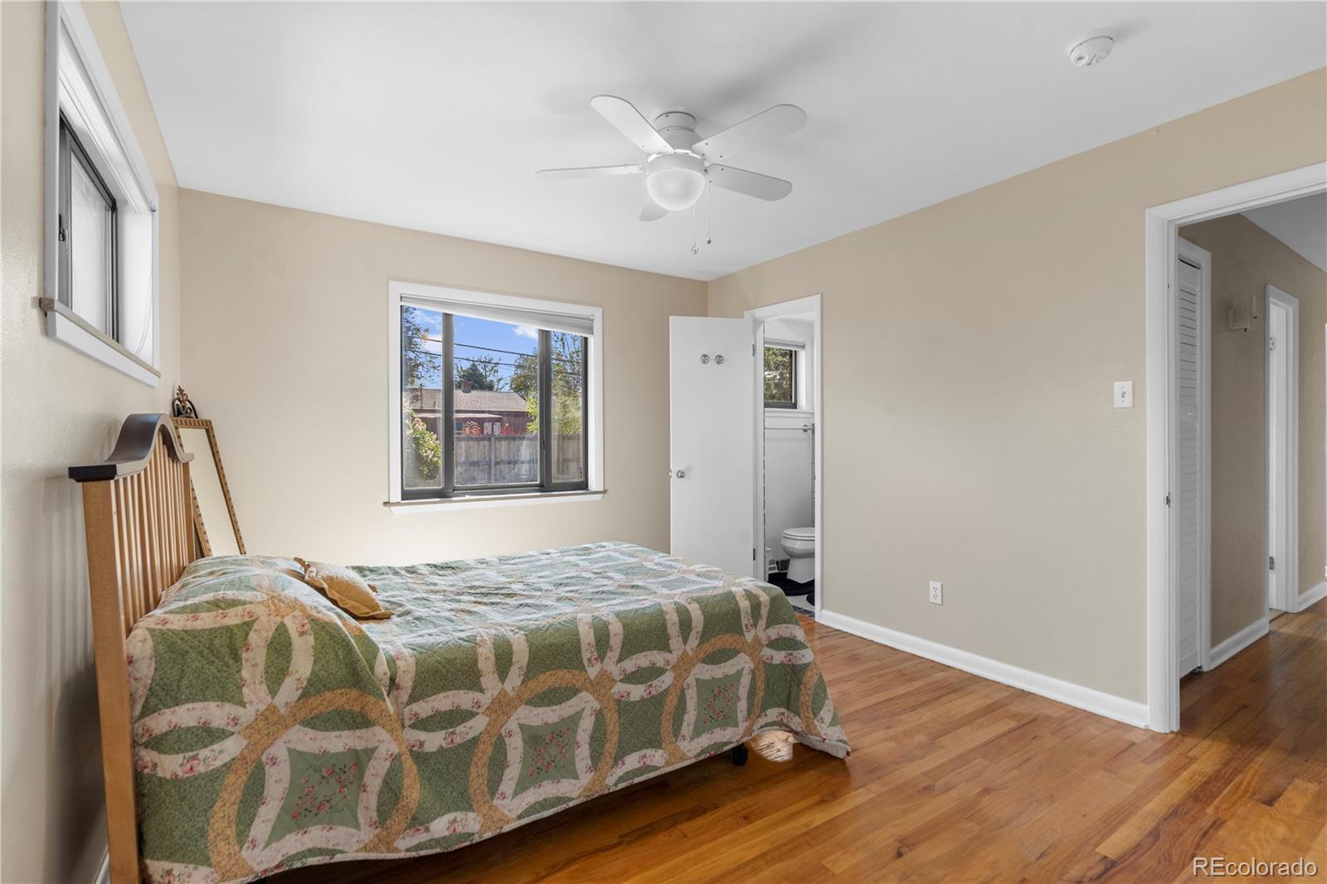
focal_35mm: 16
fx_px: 590
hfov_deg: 96.7
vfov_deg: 73.7
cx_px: 664
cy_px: 442
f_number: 8
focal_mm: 16
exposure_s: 1/15
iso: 800
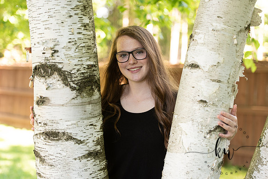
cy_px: 90
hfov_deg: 25.8
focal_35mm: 79
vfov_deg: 17.4
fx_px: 585
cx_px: 134
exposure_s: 1/200
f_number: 2.8
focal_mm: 78
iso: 400
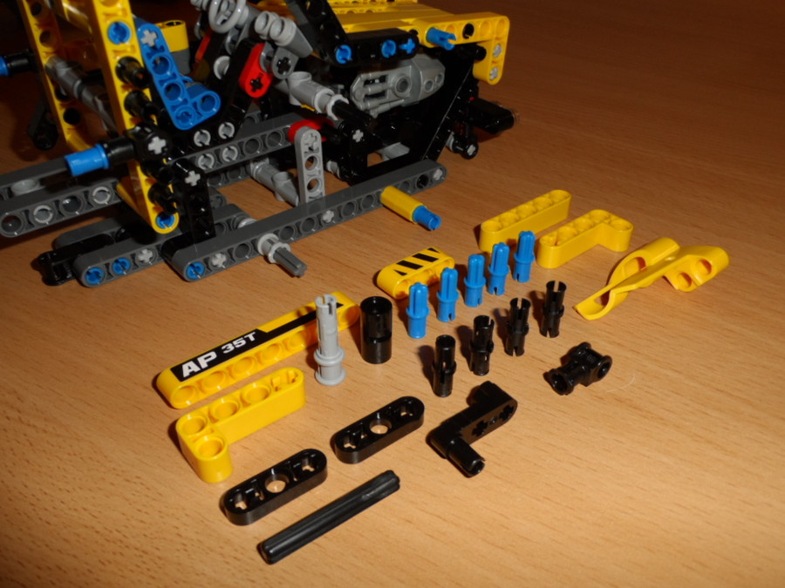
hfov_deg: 56.8
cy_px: 294
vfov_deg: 44.2
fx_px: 726
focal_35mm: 32
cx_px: 392
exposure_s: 1/45
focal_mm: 5.3
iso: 100
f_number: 3.4
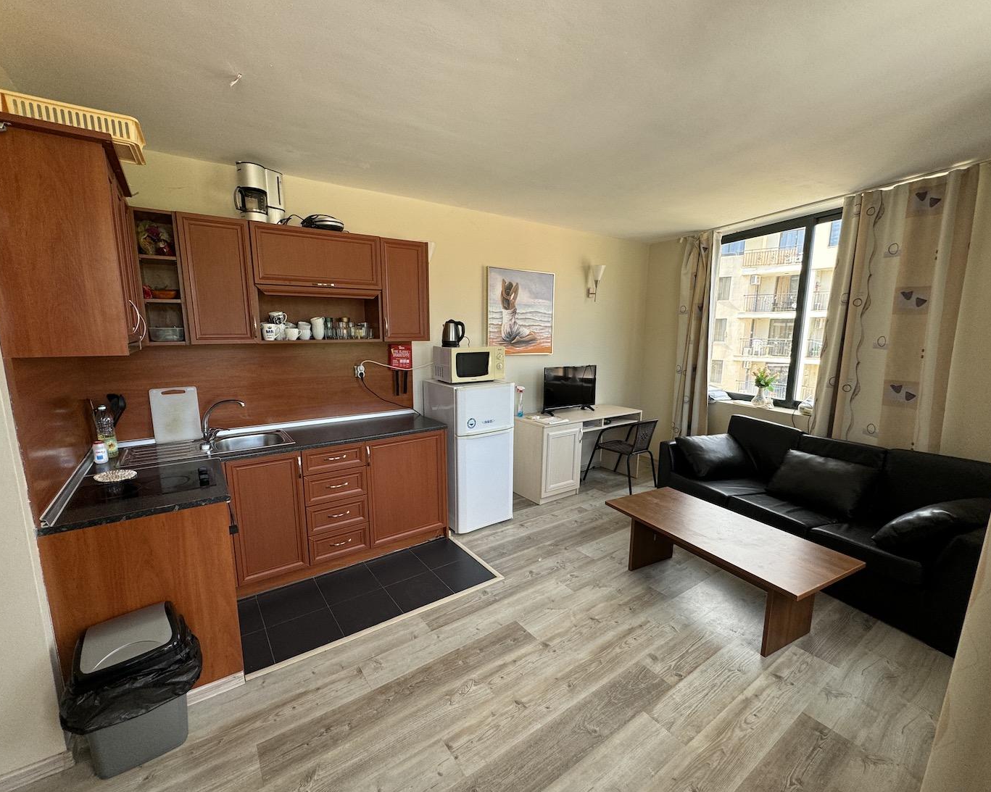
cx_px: 489
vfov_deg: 84.0
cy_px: 406
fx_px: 440
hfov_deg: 96.8
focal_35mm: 15
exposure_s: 1/99
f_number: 2.2
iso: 100
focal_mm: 2.22
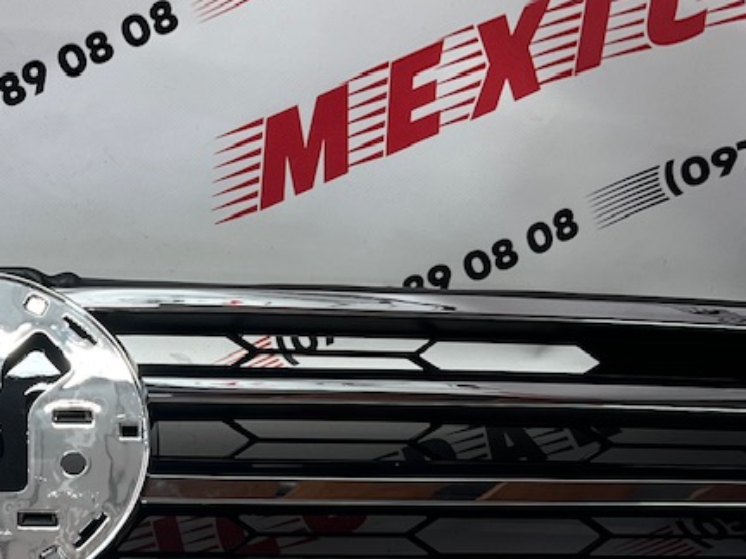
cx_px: -29
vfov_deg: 19.0
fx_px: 1659
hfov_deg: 24.0
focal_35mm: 77
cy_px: 419
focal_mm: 5.1
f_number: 1.6
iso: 32
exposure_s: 1/128
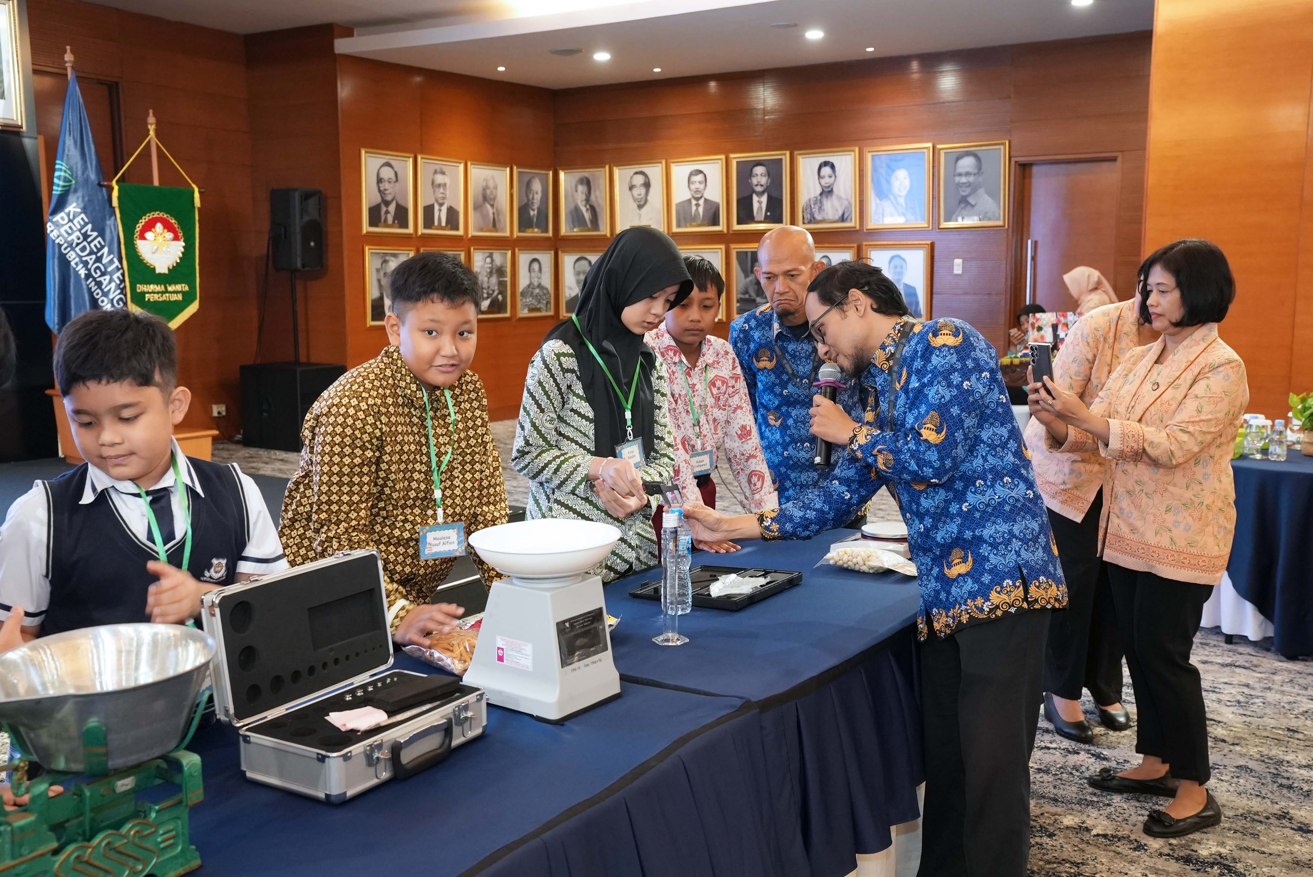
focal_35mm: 35
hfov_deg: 54.4
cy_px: 438
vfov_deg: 37.9
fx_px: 1277
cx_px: 656
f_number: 5
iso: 5000
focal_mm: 35
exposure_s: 1/100
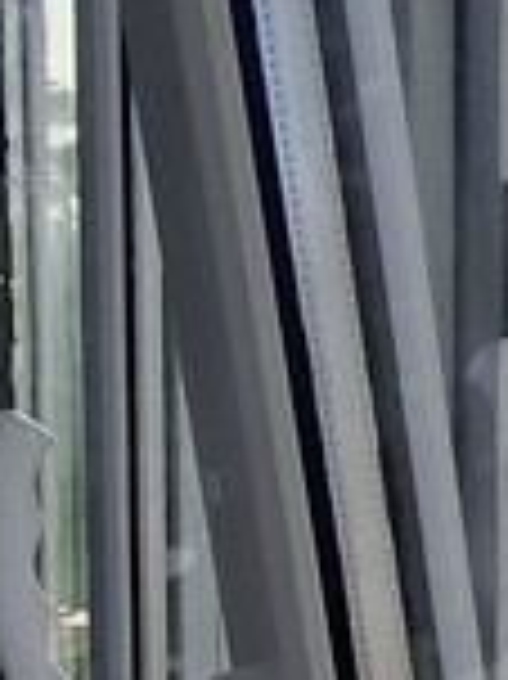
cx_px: 1209
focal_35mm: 88
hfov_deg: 12.9
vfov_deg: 22.2
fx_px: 1724
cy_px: 446
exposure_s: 1/573
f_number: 2.2
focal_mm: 1.74
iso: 40
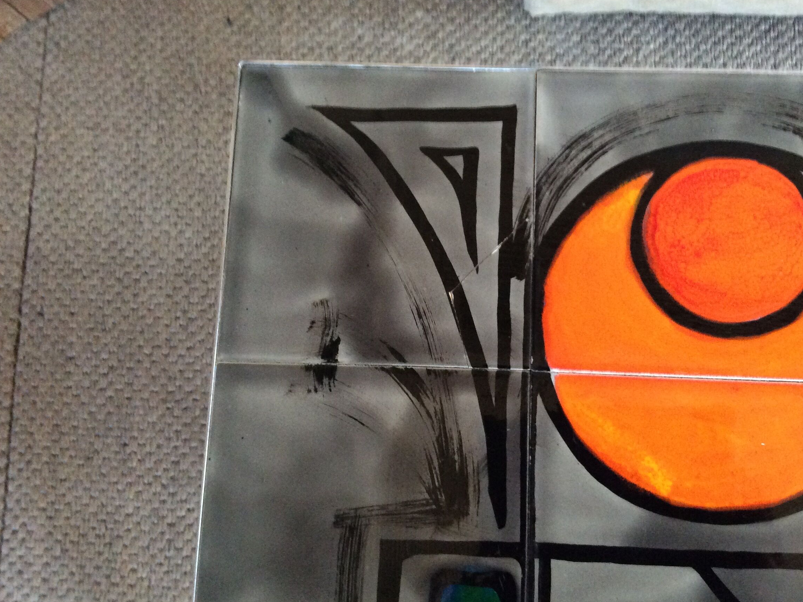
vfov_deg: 39.6
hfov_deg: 51.2
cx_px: 448
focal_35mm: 36
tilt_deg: -79.5
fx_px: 835
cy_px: 294
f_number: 2.4
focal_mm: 3.3
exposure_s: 1/25
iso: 320
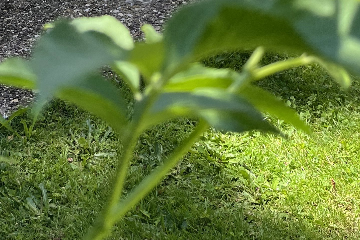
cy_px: -229
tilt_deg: -8.5
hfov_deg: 26.5
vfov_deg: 14.9
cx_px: 114
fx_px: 760
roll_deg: -1.0
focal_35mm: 76
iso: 50
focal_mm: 5.1
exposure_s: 1/992
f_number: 1.6
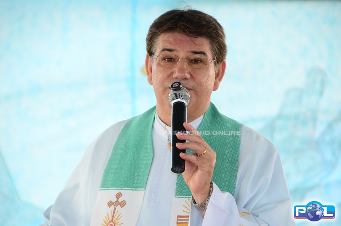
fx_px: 2411
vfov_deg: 5.4
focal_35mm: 255
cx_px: 170
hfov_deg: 8.1
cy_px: 113
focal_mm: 170
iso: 1000
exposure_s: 1/200
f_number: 5.6
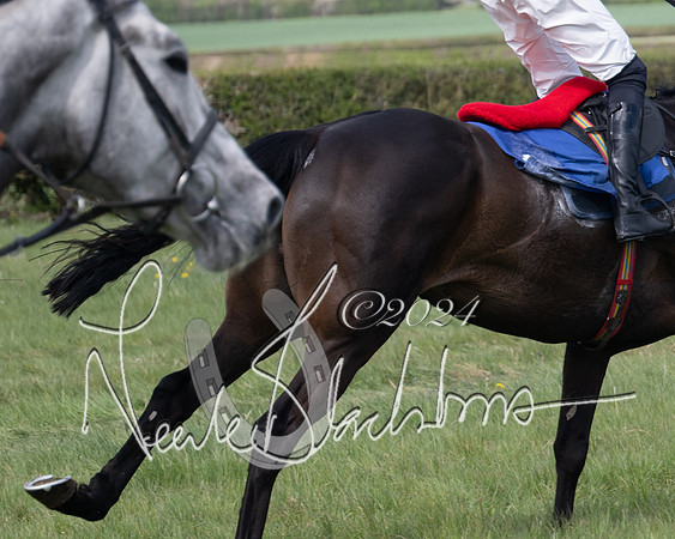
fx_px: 4895
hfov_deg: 7.9
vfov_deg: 6.3
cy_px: 140
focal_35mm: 245
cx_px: 600
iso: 200
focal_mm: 98
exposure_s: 1/1250
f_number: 4
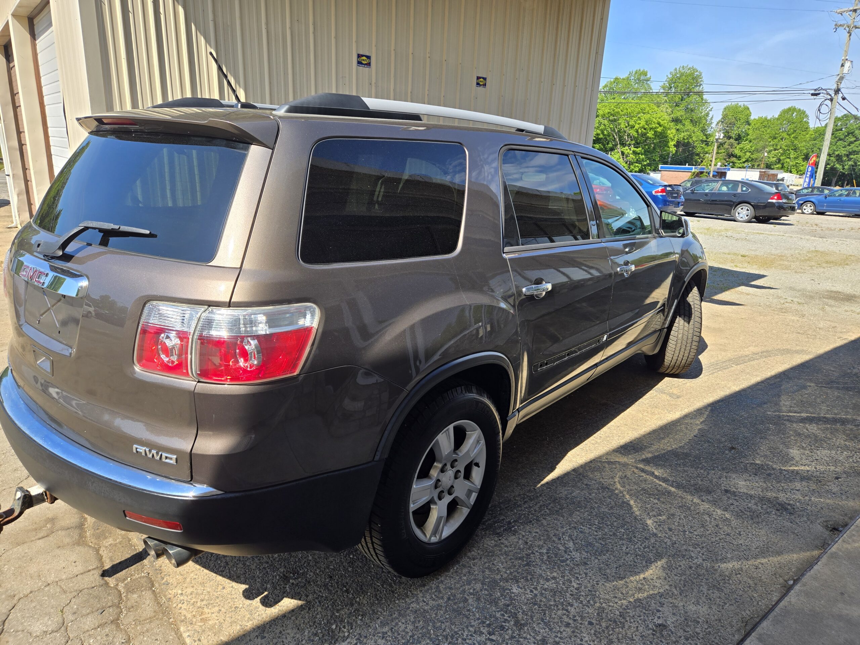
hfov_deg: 73.9
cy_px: 322
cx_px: 430
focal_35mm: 23
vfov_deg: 58.9
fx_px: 571
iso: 25
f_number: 1.8
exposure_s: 1/1016
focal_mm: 5.4
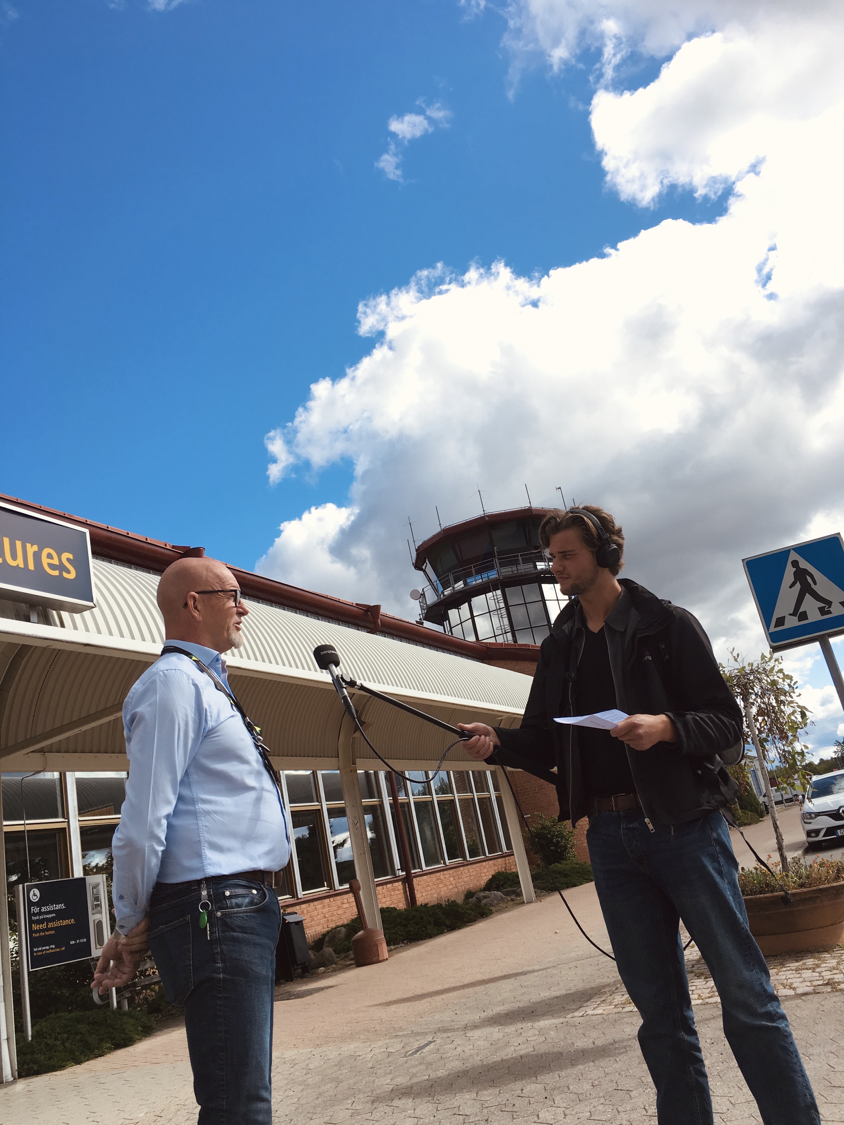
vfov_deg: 61.7
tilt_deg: +17.3
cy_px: 562
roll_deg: +11.6
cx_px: 422
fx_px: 943
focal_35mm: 29
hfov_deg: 48.2
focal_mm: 4.15
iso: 25
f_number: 2.2
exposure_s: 1/1026
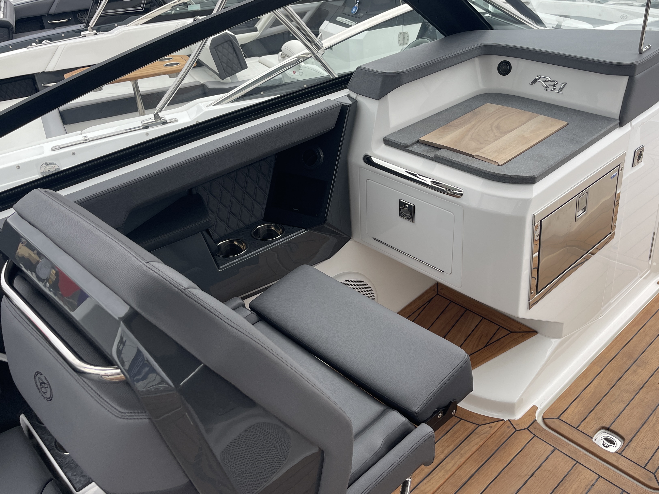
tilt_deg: -28.1
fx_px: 590
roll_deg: +0.8
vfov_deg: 45.4
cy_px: 229
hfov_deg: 58.2
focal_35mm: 31
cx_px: 363
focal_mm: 5.1
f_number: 1.6
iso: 32
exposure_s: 1/261
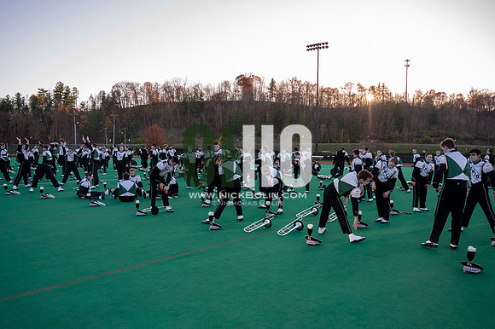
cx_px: 248
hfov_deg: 61.1
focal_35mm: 30
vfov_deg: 42.9
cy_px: 164
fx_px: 419
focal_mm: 30.5
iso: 2000
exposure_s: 1/3200
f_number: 4
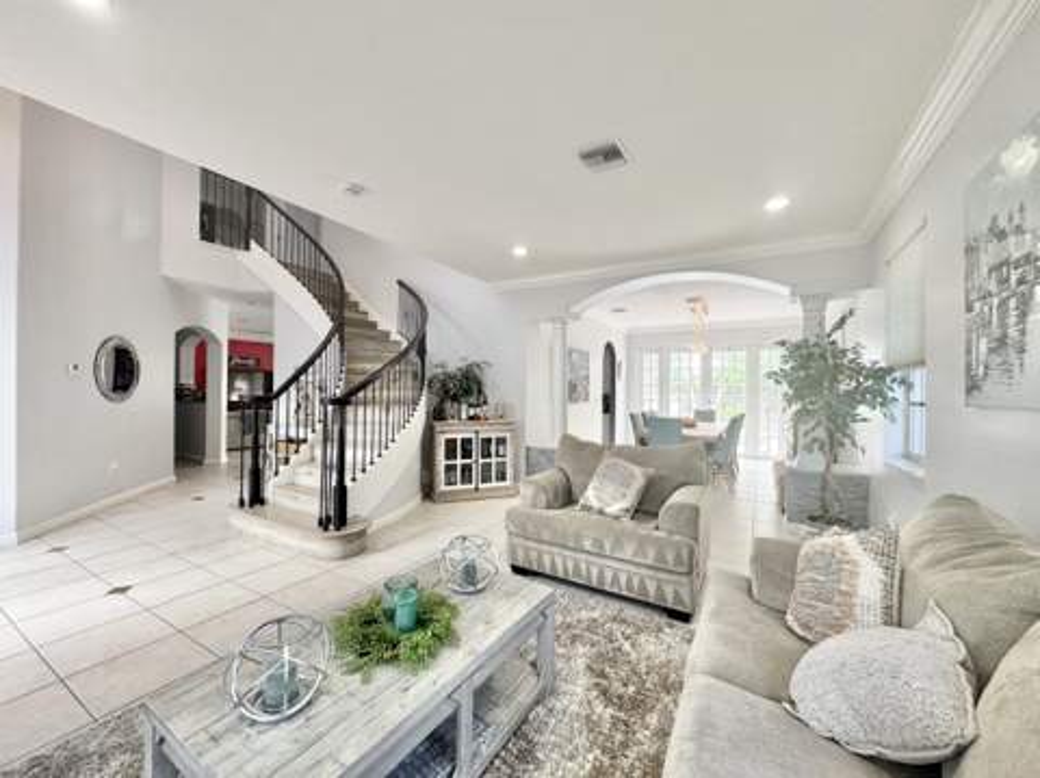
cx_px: 520
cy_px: 389
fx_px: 420
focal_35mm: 14
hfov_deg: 102.1
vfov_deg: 85.6
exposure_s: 1/120
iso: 200
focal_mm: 2.22
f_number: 2.2
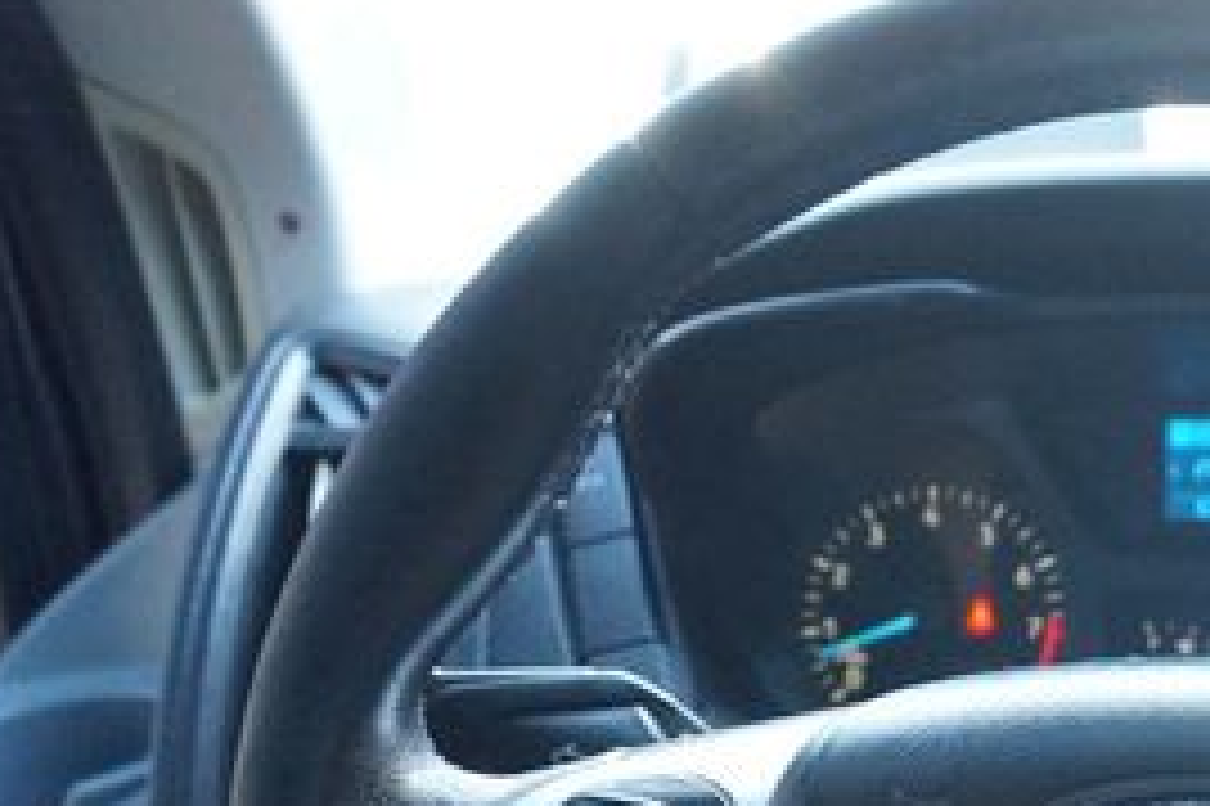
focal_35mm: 57
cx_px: 1255
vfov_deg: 22.2
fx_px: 1915
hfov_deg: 31.9
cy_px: 928
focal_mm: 16
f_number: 3.5
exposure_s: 1/160
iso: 2500
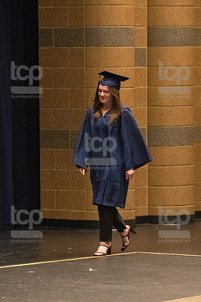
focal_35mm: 300
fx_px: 2518
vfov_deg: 6.9
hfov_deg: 4.6
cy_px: 151
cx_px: 100
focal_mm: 200
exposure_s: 1/250
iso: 8000
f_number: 4.5
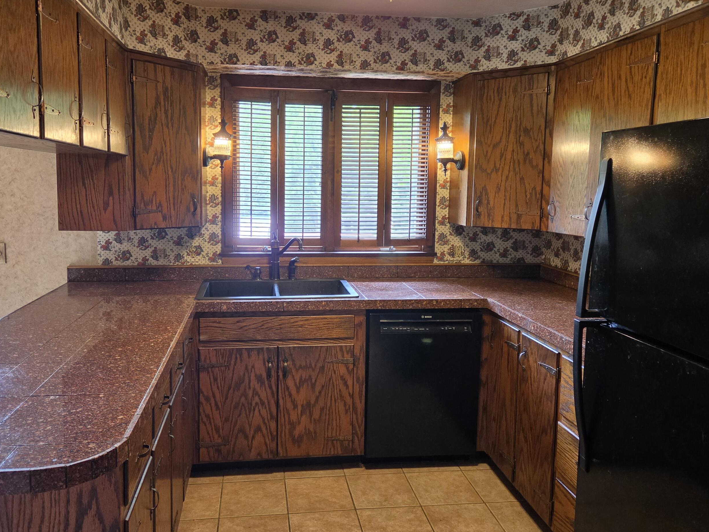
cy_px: 247
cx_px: 327
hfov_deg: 63.4
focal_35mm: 28
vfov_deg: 49.7
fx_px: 573
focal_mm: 5.4
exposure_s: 1/120
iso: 320
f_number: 1.8
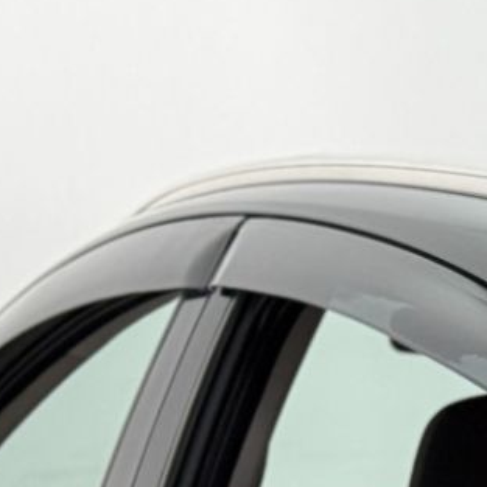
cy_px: 972
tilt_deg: -11.8
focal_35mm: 260
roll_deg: -0.4
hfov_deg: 6.5
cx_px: 972
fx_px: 4138
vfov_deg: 6.5
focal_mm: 6.76
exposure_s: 1/120
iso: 160
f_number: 1.78
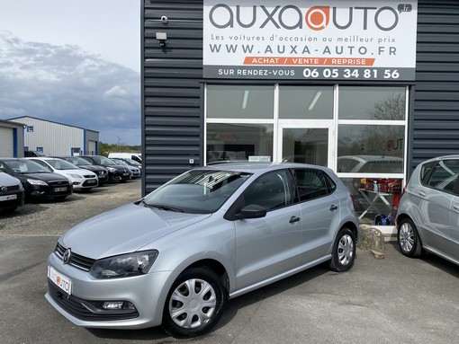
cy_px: 172
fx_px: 345
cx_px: 230
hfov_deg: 67.3
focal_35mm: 26
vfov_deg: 53.1
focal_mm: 4.25
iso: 32
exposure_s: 1/3846
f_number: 1.8
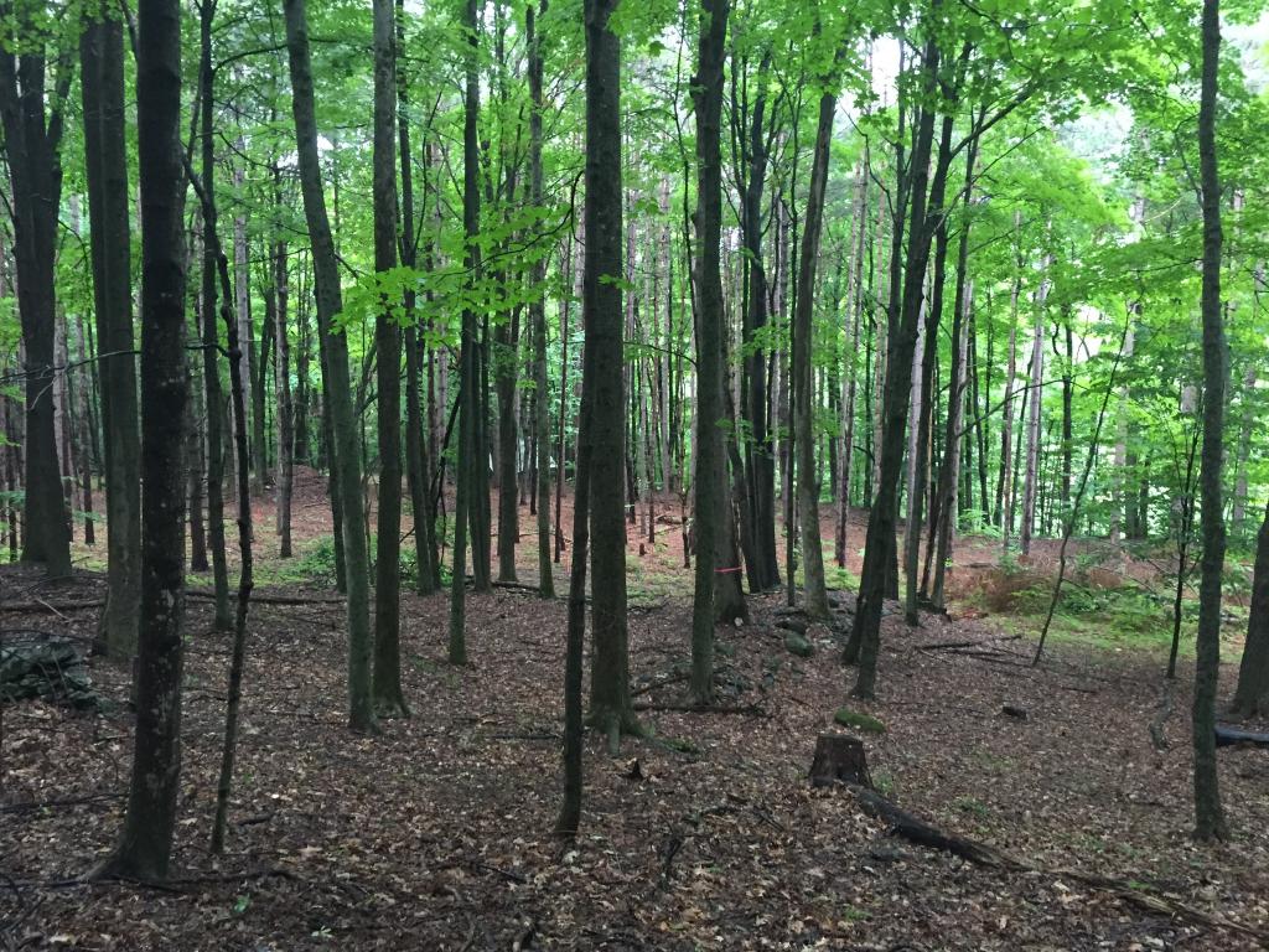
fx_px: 1063
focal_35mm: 29
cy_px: 476
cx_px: 634
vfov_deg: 48.2
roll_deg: -0.4
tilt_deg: -7.4
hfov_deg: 61.7
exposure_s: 1/30
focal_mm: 4.15
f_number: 2.2
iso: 200
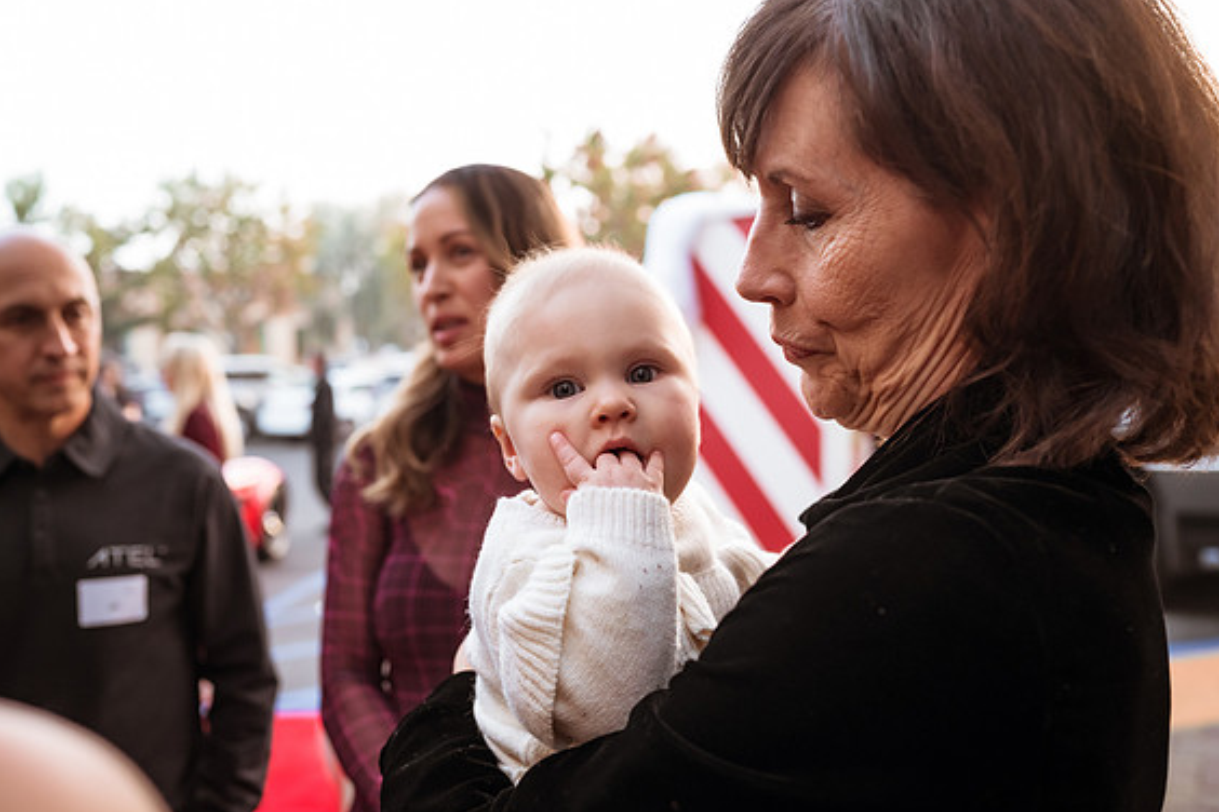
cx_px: 610
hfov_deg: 53.1
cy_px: 407
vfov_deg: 36.9
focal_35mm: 36
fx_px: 1219
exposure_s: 1/320
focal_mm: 35
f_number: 3.5
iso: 1600
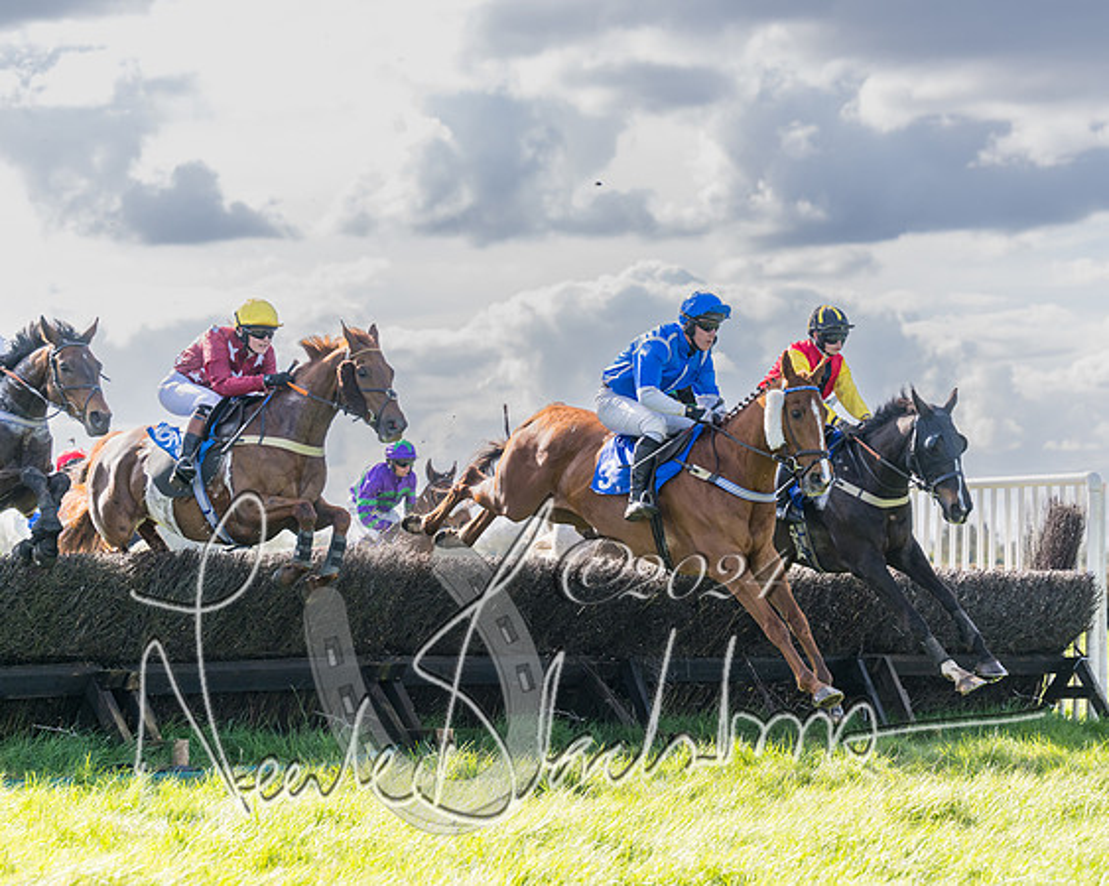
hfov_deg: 19.0
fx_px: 3310
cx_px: 652
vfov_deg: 15.3
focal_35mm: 101
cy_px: 440
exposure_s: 1/2000
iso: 400
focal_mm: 89
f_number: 4
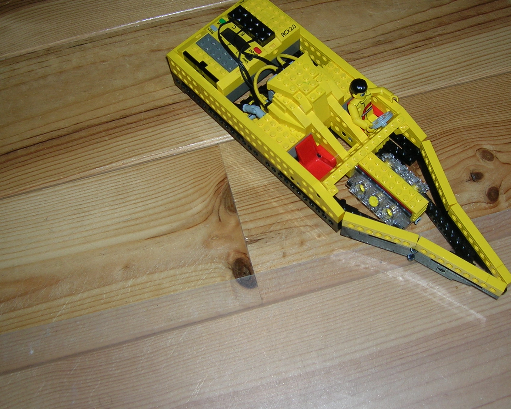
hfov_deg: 41.1
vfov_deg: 33.4
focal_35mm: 45
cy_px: 182
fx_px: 681
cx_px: 291
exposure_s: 1/60.1
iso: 50
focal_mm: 5.7
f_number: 2.9
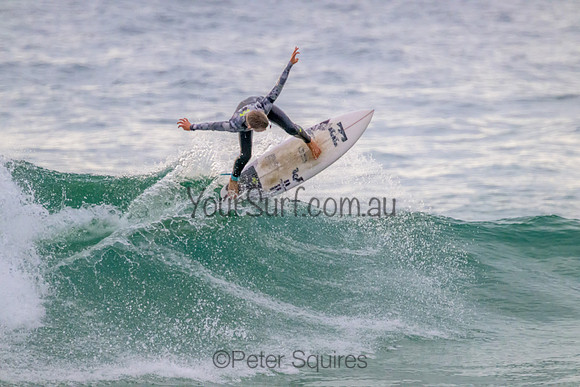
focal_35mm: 800
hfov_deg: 2.6
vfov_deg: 1.7
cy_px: 194
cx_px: 290
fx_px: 12891
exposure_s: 1/2000
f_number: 11
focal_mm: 800
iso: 10000
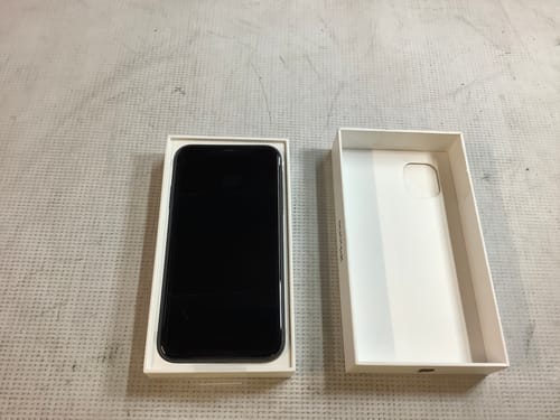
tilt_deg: -62.8
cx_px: 280
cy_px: 210
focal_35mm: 31
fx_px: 502
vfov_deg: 45.4
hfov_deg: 58.4
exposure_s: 1/50
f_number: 2.4
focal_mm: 3.3
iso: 80
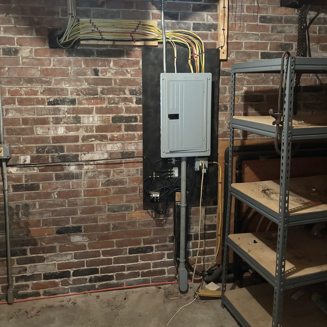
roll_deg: -1.2
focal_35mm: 31
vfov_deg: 52.1
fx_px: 331
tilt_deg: -5.8
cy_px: 128
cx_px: 164
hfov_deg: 52.5
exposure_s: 1/30
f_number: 1.6
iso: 640
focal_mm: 5.96
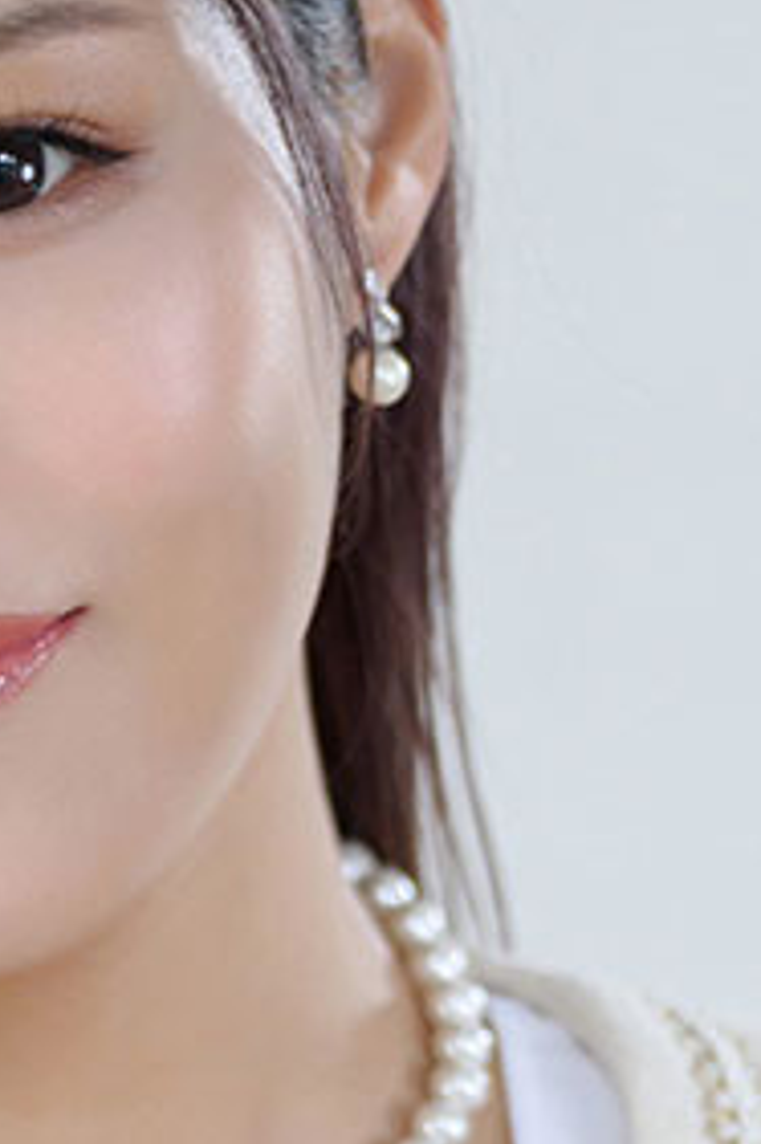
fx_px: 16349
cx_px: -55
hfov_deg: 2.7
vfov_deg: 4.0
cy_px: 1323
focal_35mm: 515
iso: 640
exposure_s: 1/160
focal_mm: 113
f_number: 2.7
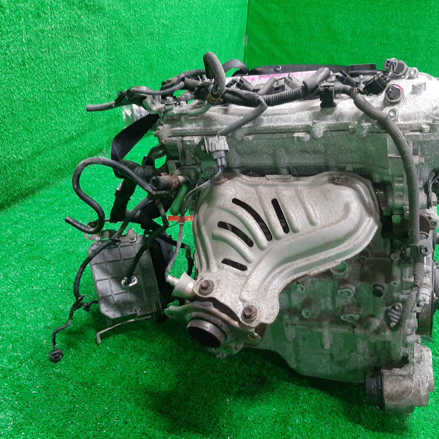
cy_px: 218
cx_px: 252
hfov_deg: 52.3
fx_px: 445
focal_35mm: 31
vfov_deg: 52.5
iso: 199
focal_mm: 3.93
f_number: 1.7
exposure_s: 1/50
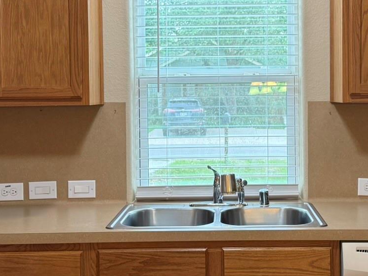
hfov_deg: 29.3
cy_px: 100
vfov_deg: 22.2
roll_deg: +0.3
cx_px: 229
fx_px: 702
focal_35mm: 66
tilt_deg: -0.4
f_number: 1.78
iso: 160
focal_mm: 6.76
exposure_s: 1/60
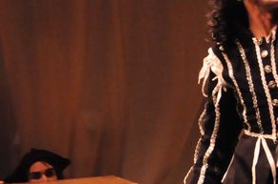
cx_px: 358
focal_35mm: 272
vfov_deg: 5.0
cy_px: 94
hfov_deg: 7.5
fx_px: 2097
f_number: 5.3
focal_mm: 66
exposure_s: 1/60
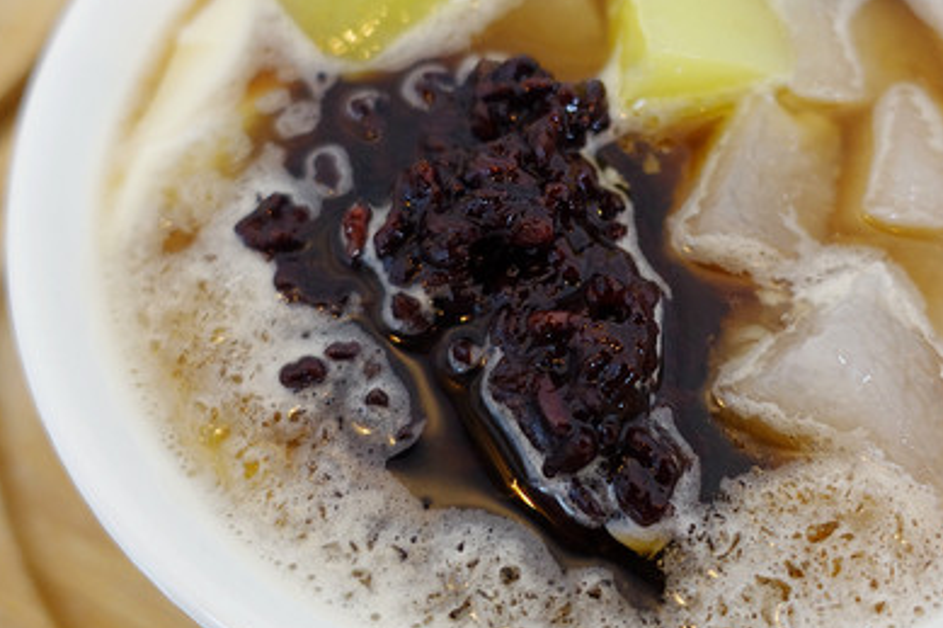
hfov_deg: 51.5
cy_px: 213
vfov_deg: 35.6
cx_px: 575
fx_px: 969
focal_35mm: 37
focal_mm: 8.8
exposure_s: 1/30
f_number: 1.8
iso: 200
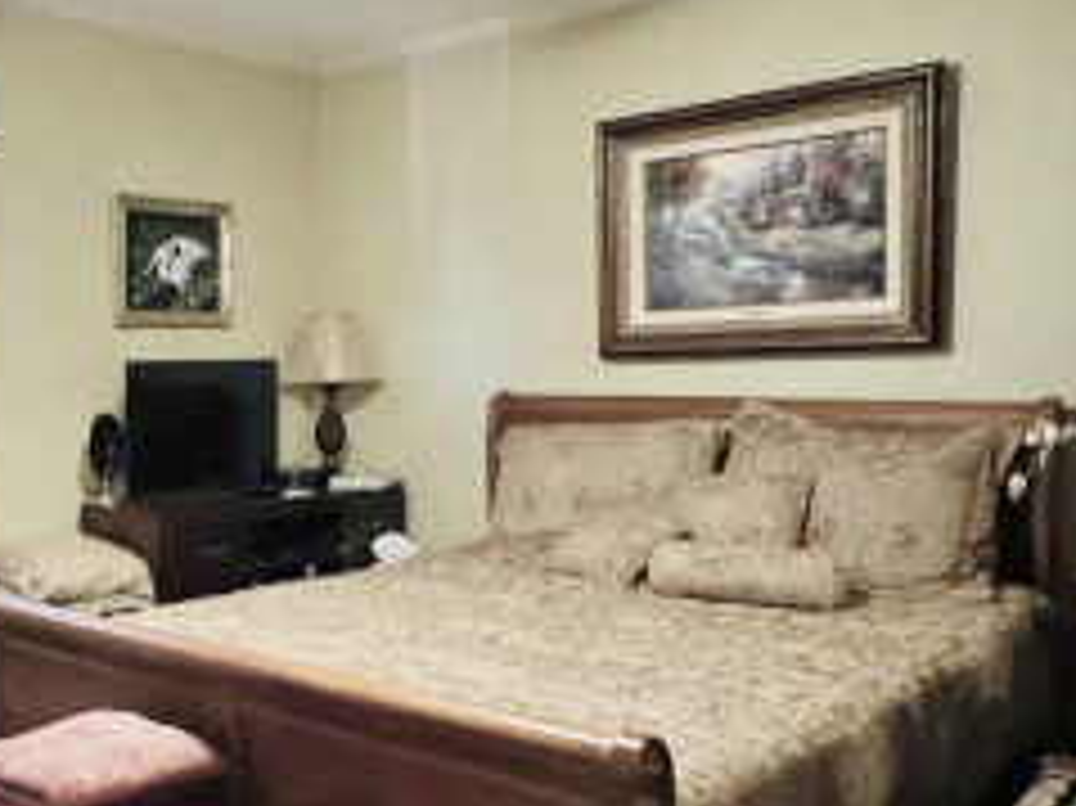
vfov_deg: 36.7
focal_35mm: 39
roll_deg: +1.3
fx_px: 1212
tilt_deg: -5.0
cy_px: 459
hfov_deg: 45.4
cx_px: 209
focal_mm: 2.22
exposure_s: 1/30
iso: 1250
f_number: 2.2
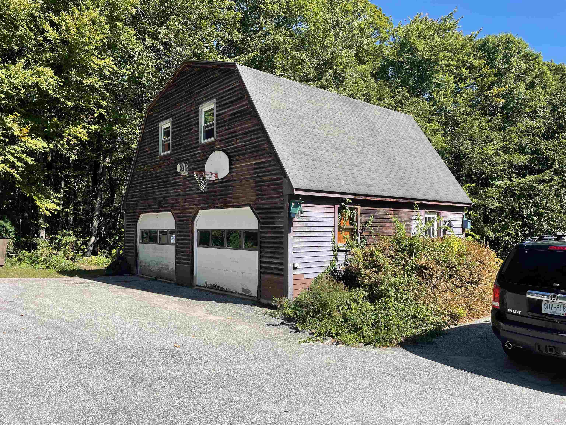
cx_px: 283
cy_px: 212
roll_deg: +0.5
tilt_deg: +2.5
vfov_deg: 53.1
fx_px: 425
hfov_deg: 67.3
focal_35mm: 26
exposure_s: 1/1984
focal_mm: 4.2
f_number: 1.6
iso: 32
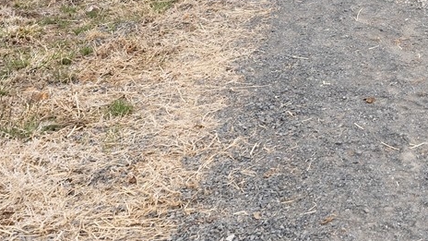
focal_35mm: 92
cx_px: 470
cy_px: -169
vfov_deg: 12.2
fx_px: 1044
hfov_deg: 21.9
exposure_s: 1/1000
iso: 400
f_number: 6.3
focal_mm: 24
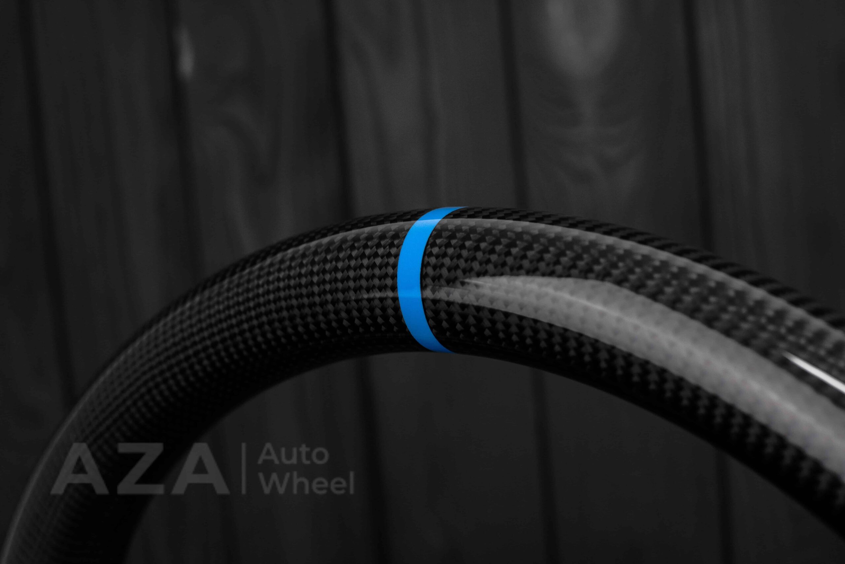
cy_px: 282
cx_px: 422
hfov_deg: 37.8
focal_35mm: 52
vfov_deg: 25.8
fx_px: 1232
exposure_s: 1/125
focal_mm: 35
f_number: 6.3
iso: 500
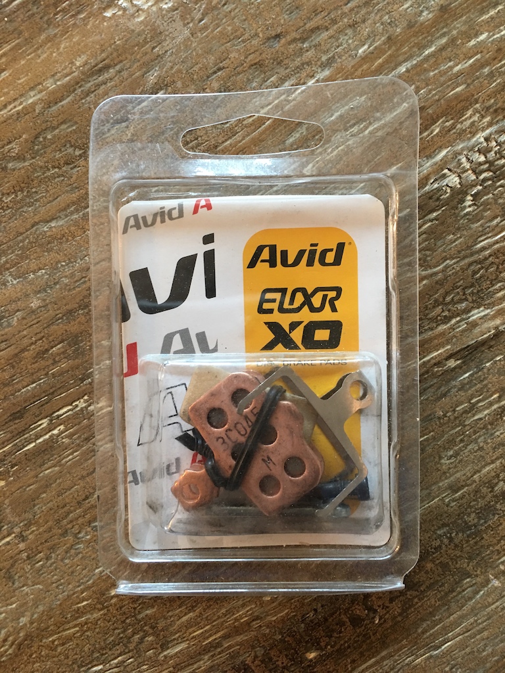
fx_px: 564
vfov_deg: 61.7
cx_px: 252
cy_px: 336
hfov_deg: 48.2
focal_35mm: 29
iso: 50
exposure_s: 1/15
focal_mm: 4.15
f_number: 2.2
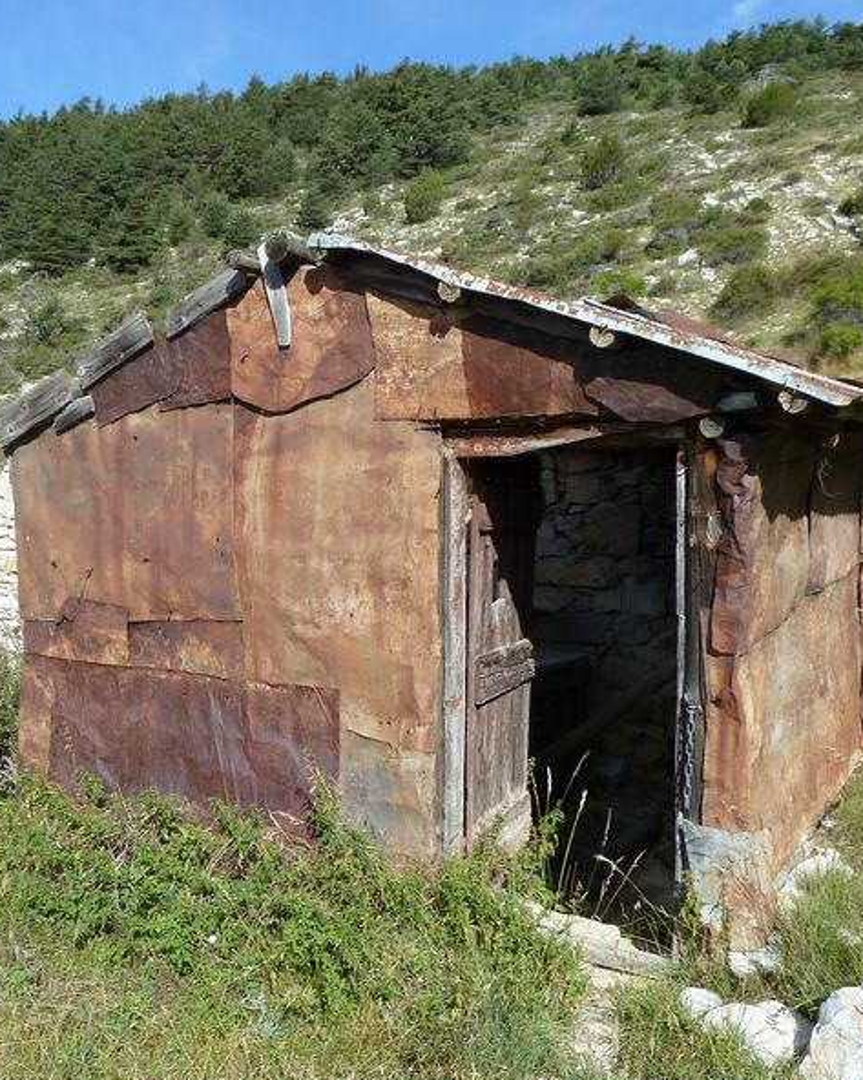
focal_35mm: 33
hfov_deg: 44.0
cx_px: 297
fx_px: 1054
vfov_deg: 54.2
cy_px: 544
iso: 80
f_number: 4.5
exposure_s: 1/400
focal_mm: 4.1
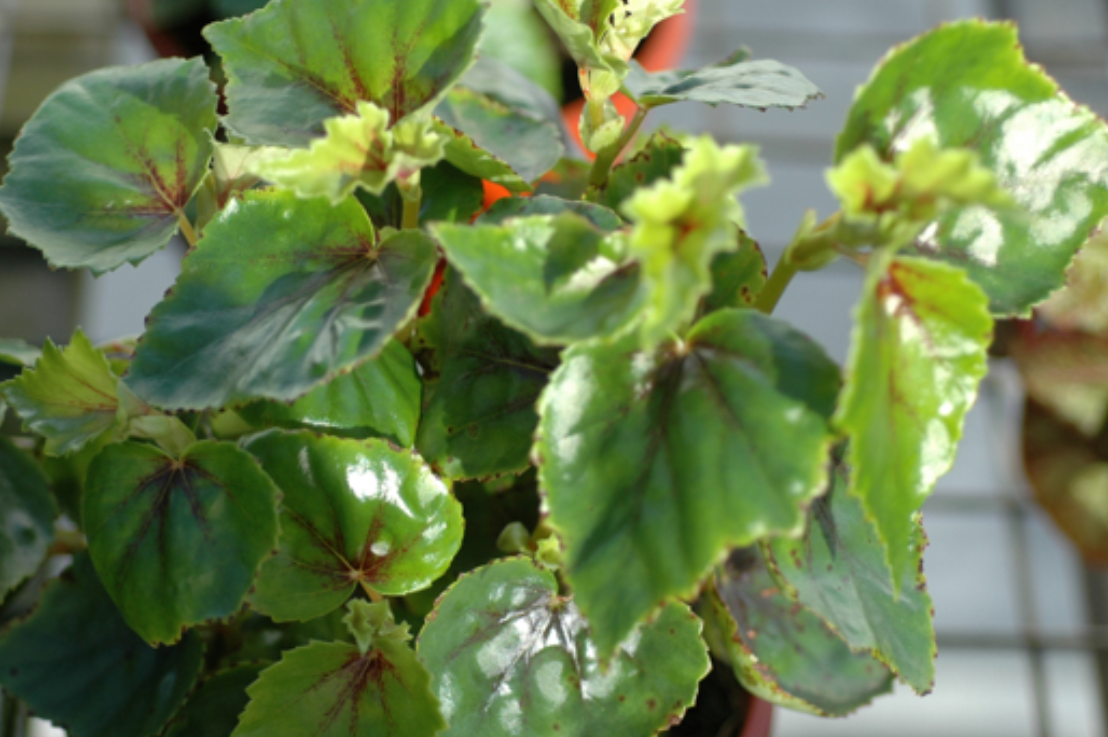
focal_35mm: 112
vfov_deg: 12.2
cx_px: 440
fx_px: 3445
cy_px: 390
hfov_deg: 18.3
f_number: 3.3
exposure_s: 1/250
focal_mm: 60
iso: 200
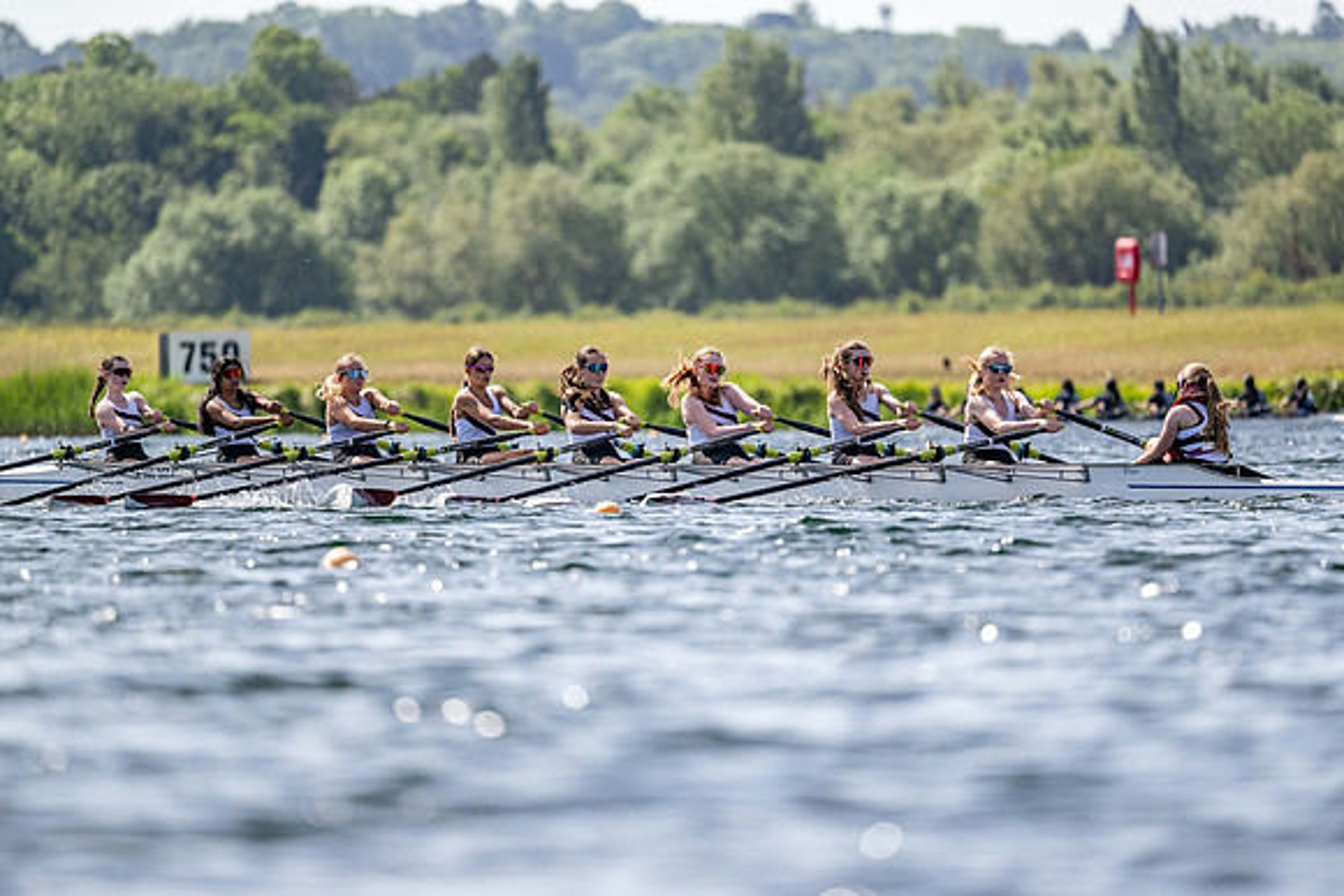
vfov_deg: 3.4
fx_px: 14936
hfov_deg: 5.2
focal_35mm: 400
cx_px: 672
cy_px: 448
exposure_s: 1/2500
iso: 220
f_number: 4.5
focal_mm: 400
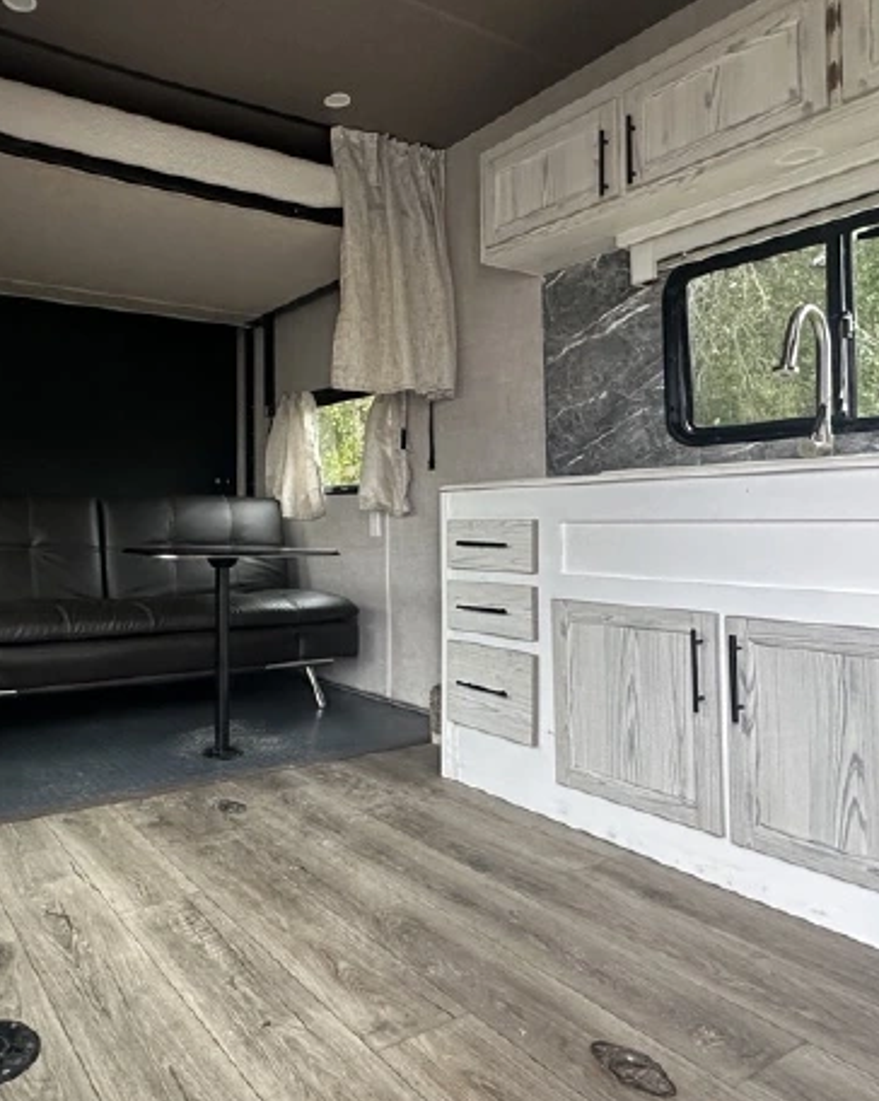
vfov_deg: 70.2
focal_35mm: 24
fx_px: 781
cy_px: 507
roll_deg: +1.0
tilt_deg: +0.7
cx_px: 225
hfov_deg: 56.0
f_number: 2.2
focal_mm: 2.22
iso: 320
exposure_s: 1/78
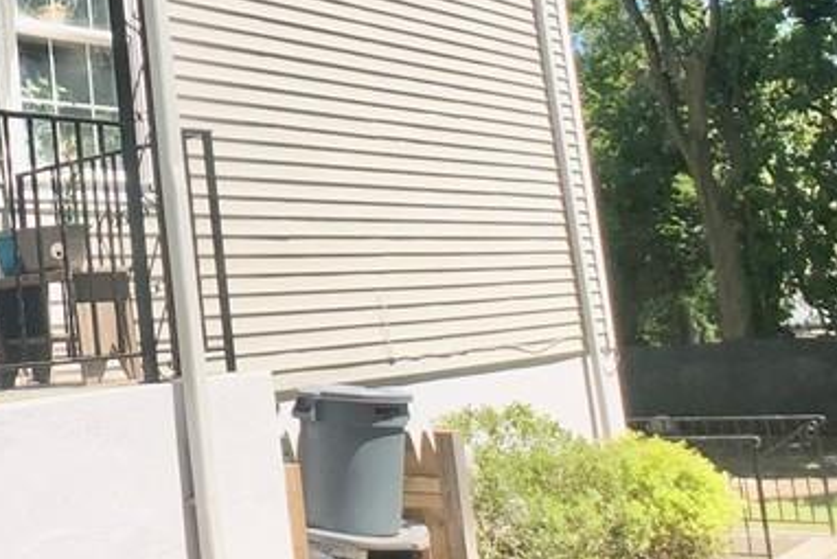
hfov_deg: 25.1
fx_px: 1814
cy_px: 175
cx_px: 74
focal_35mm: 78
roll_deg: +5.0
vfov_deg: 17.5
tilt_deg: +9.8
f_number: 1.8
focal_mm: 3.99
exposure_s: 1/1715
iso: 20
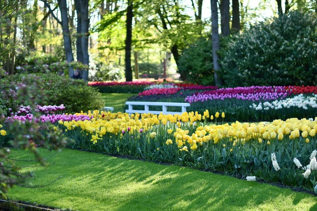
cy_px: 106
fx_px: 660
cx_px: 158
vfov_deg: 18.2
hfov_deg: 27.0
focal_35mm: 75
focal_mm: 50
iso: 200
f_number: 1.8
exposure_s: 1/1000
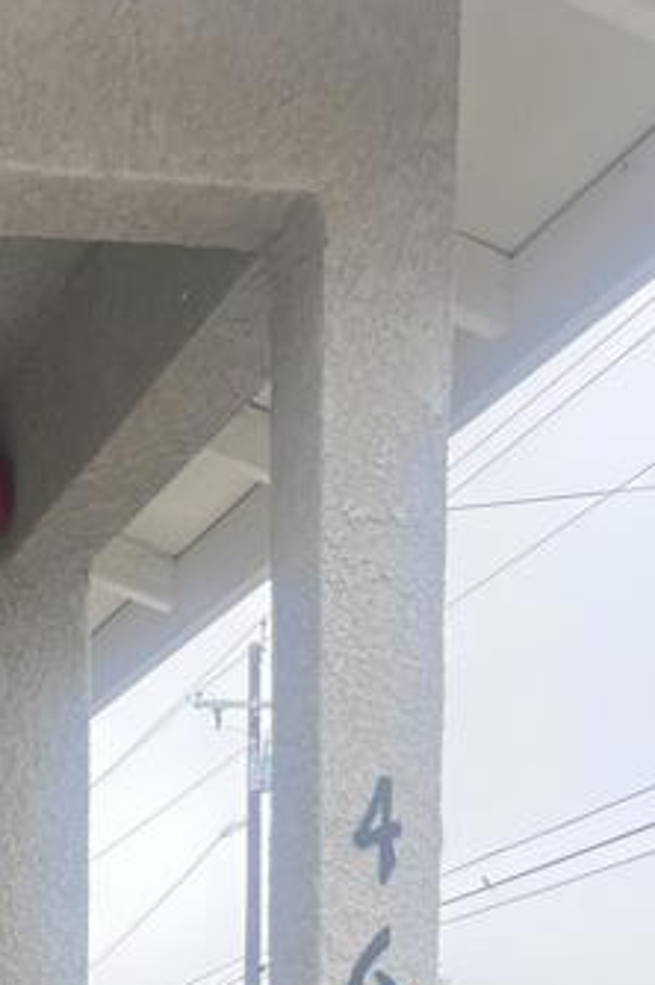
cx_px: -289
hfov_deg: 15.3
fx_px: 2270
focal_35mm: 83
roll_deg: +0.7
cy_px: 1404
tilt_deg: -2.1
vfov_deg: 21.3
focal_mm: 5.7
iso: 64
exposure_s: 1/121
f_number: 1.5
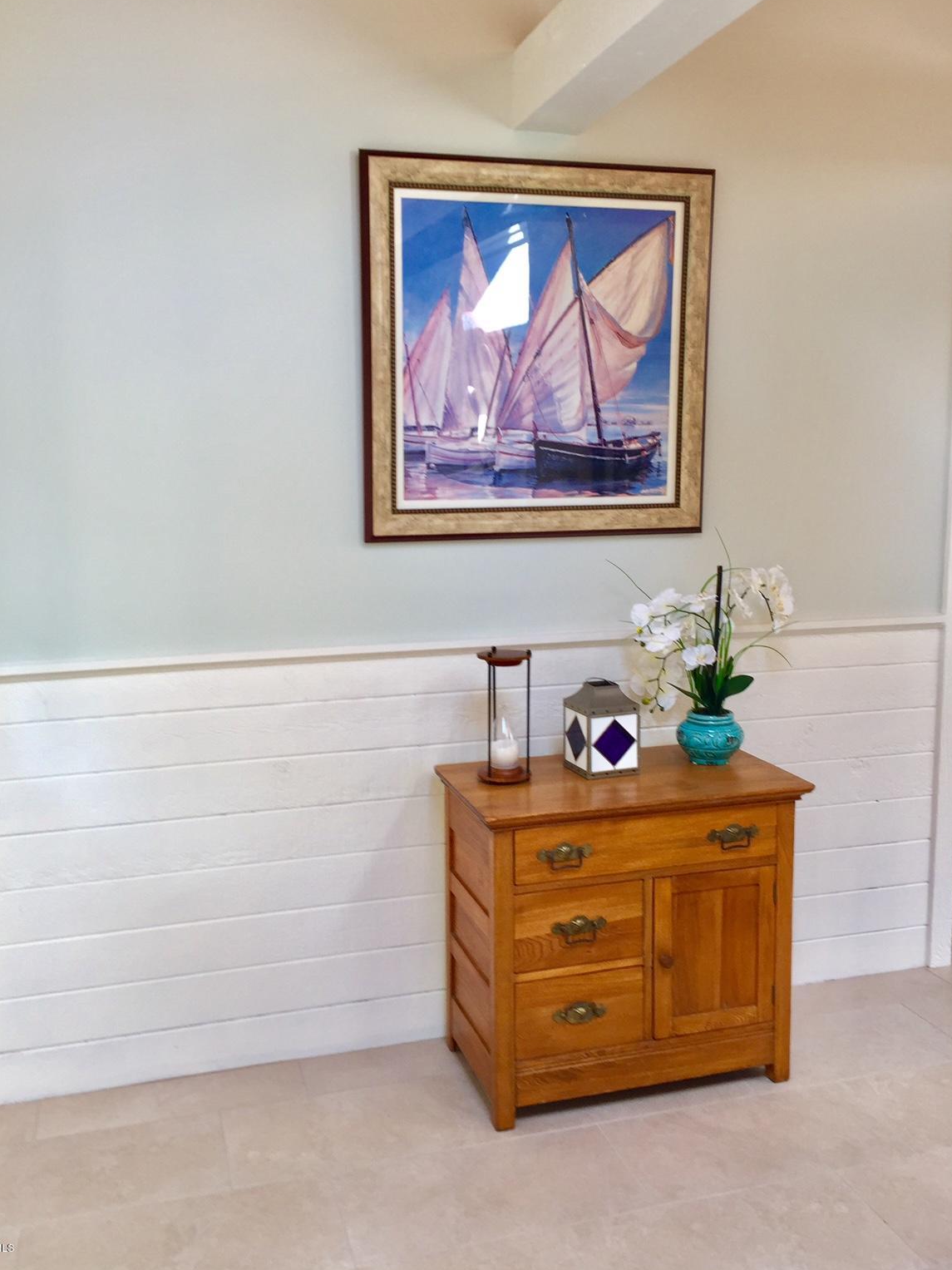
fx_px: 1137
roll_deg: +0.7
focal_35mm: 31
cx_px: 454
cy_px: 613
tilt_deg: -7.1
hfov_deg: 45.4
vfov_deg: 58.3
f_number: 2.2
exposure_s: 1/60
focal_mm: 4.15
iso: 32
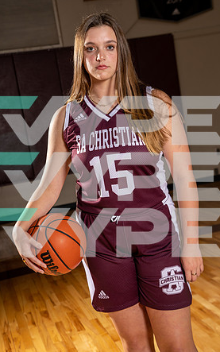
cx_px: 109
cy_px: 177
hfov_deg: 21.6
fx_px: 575
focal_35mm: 60
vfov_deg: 34.0
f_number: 5.6
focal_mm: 58
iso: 160
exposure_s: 1/250
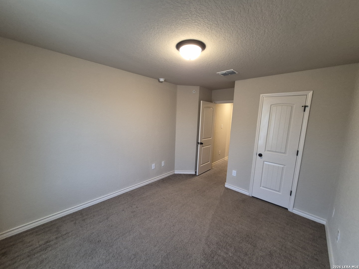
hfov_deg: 106.2
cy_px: 134
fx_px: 135
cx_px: 180
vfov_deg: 89.9
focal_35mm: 13
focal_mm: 1.74
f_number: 2.2
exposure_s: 1/60
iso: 320
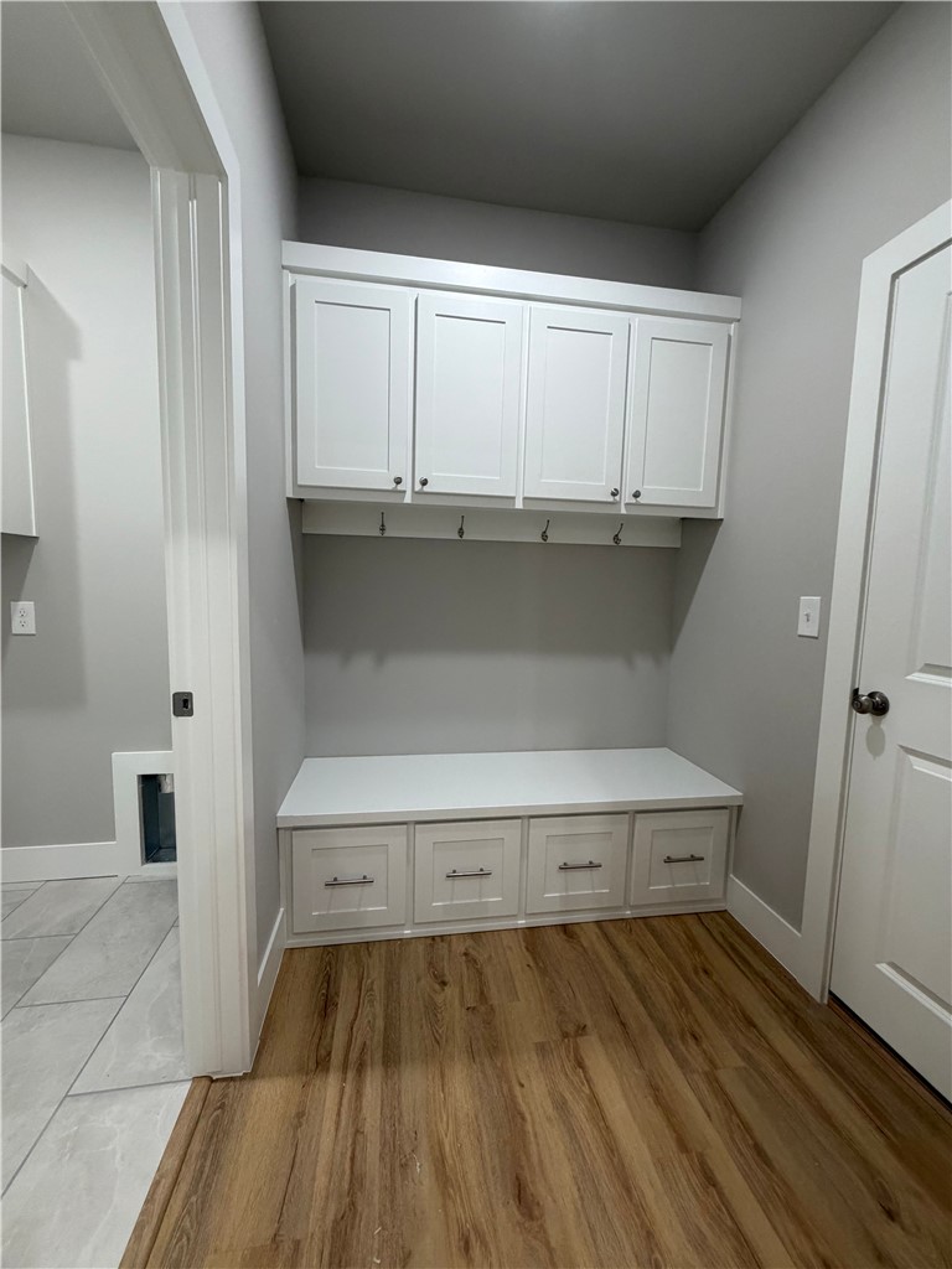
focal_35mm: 14
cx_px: 476
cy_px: 634
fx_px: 513
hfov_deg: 85.7
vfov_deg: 102.1
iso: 250
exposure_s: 1/120
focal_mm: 2.22
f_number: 2.2
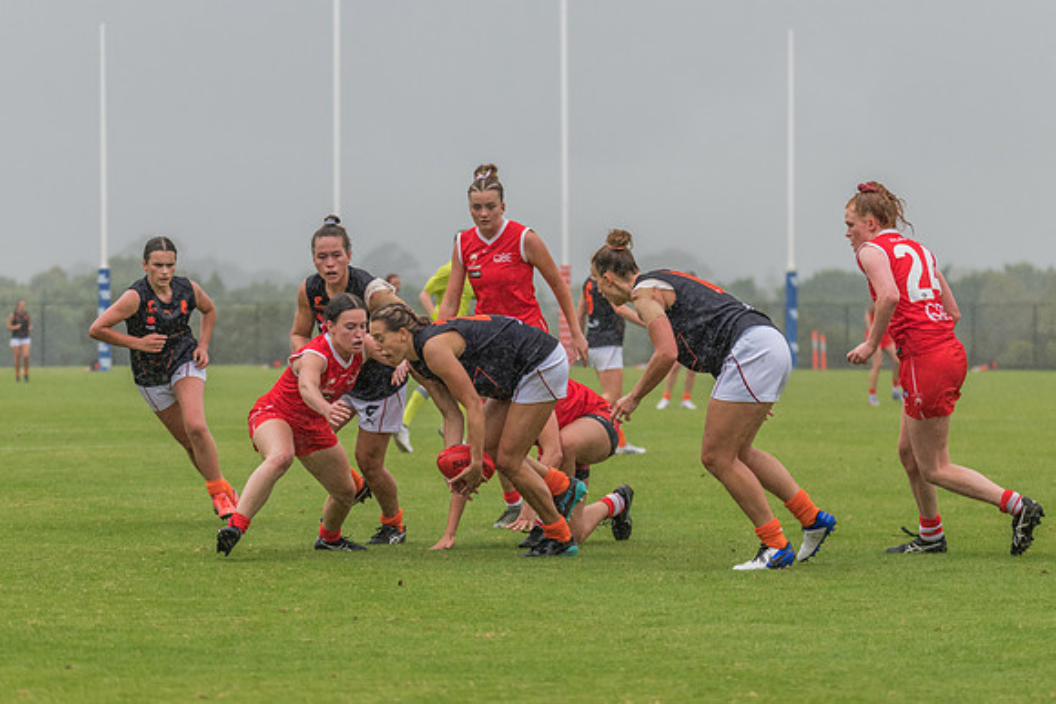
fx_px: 5741
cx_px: 512
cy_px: 371
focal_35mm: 196
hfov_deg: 10.5
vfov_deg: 7.0
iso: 720
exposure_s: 1/1600
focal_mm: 150
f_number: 5
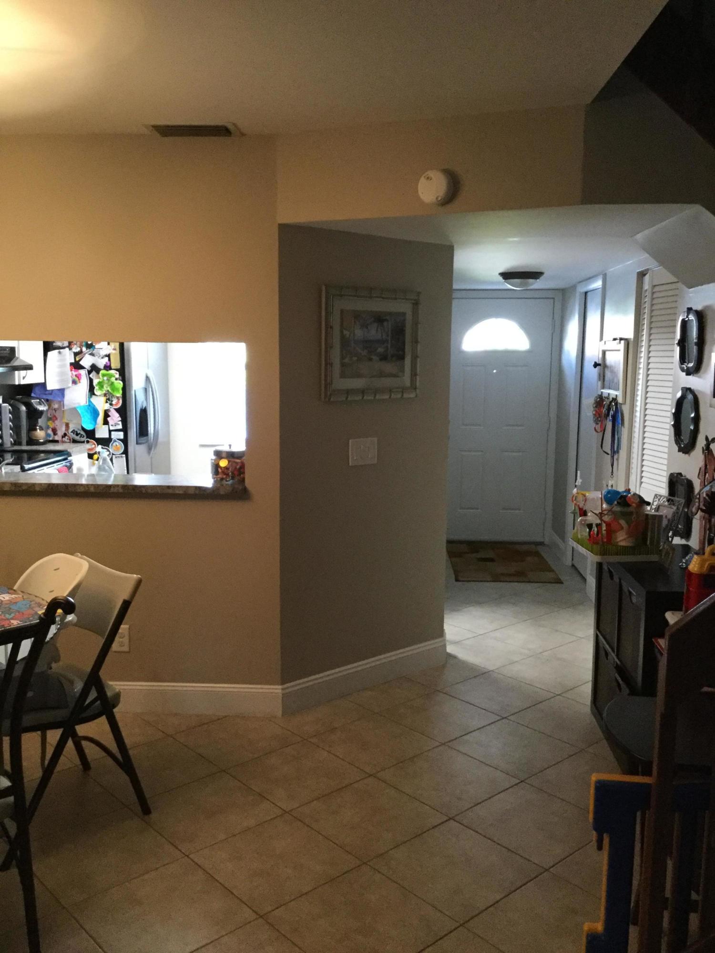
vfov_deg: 58.4
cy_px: 476
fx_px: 854
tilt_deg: -8.8
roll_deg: +0.3
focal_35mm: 31
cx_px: 358
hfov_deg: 45.4
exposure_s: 1/30
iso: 250
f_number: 2.4
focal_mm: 3.3
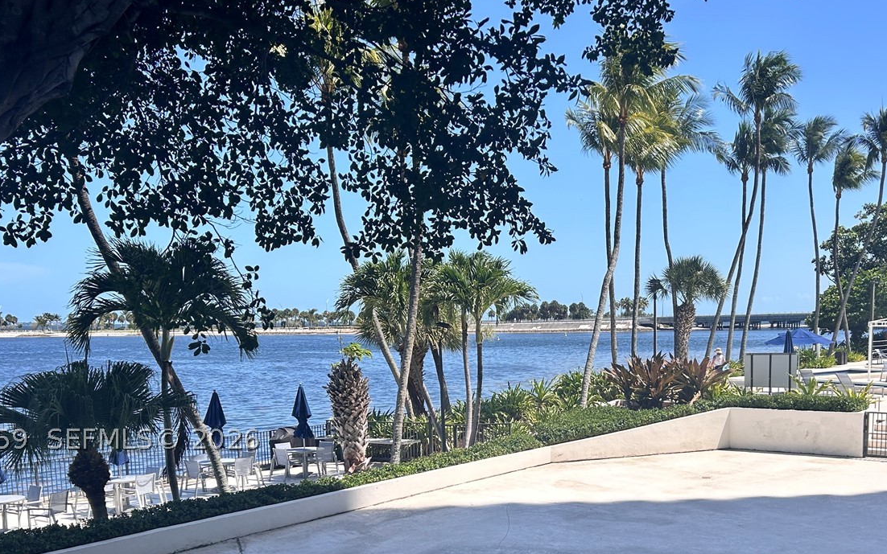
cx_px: 506
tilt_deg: -7.1
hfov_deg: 49.1
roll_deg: +0.8
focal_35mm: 40
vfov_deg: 31.2
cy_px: 439
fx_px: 967
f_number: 1.5
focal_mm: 5.7
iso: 50
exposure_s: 1/3077
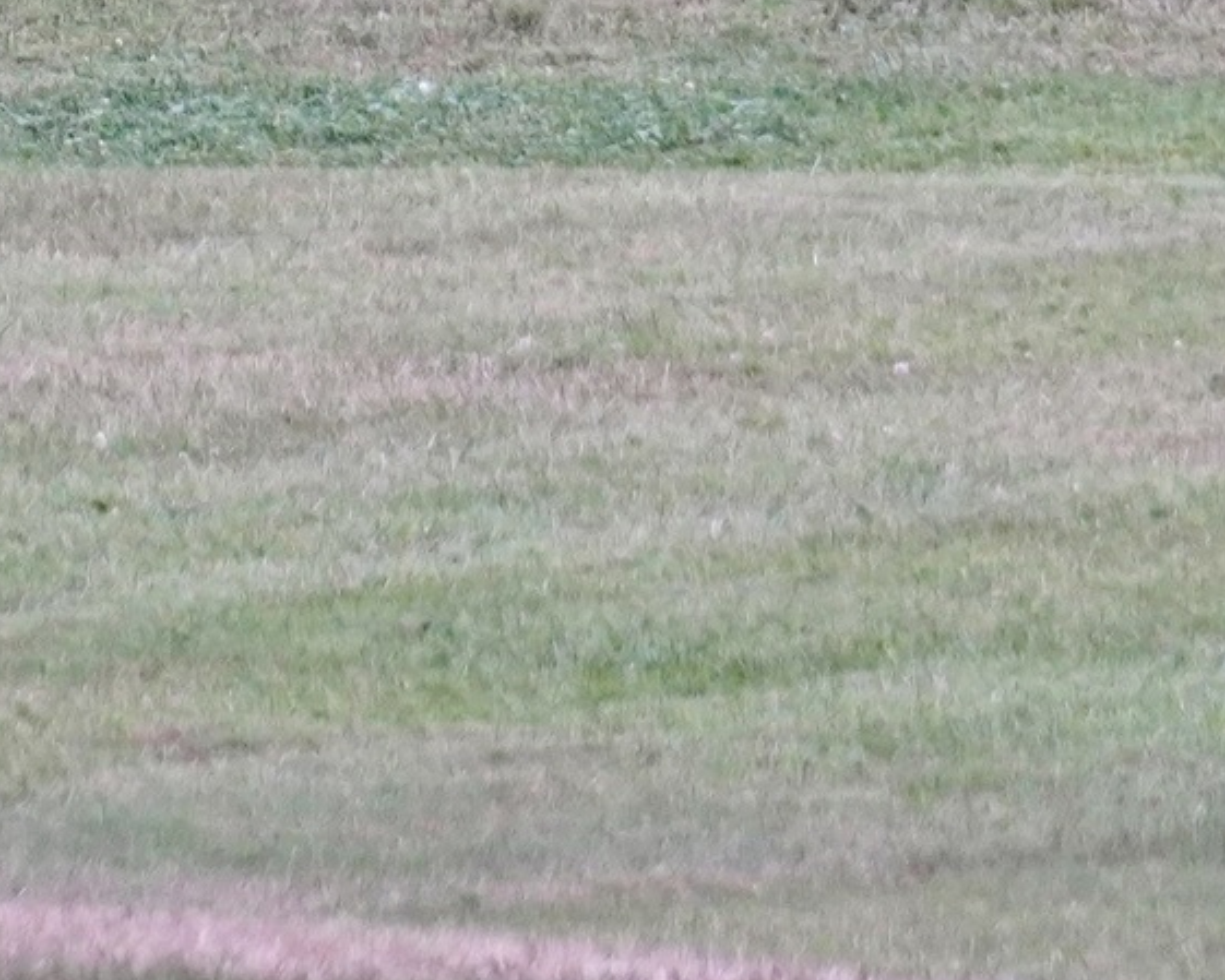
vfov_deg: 1.5
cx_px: -66
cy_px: -637
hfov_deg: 1.9
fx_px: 37733
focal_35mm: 1041
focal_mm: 135
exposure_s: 1/250
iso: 1250
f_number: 5.6
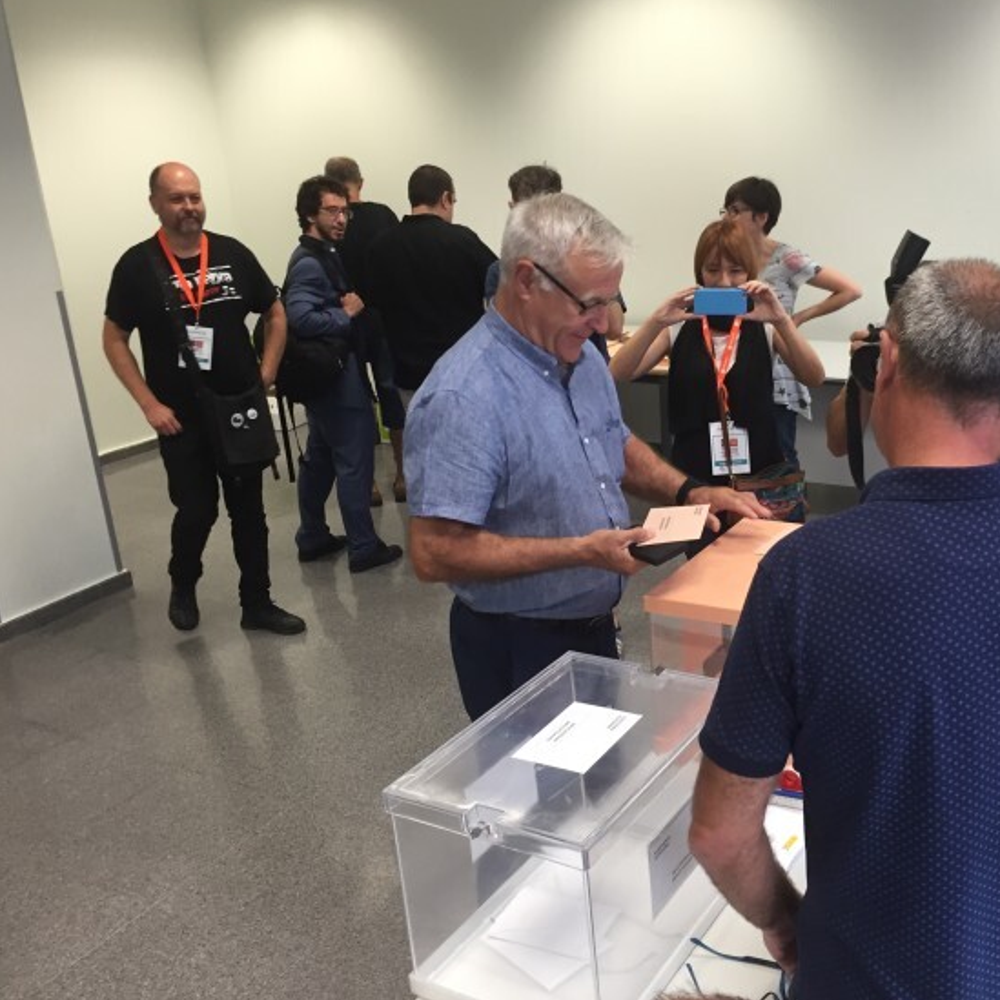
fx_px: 1144
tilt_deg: -18.6
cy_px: 493
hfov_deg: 46.6
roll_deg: +1.6
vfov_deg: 47.2
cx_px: 648
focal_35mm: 35
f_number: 2.2
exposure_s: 1/33
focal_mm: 4.15
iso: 64
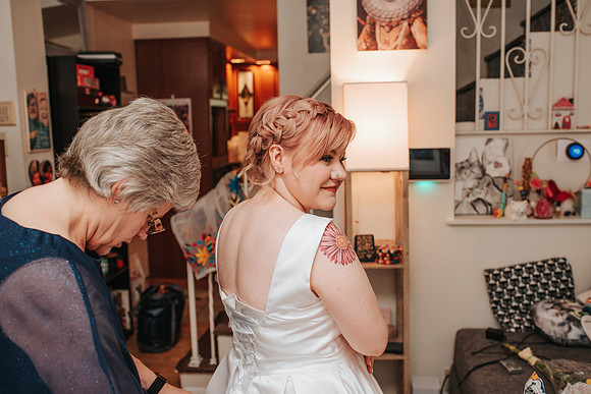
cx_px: 296
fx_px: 575
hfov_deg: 54.4
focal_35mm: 35
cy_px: 197
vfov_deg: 37.9
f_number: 4
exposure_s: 1/160
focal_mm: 35
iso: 800
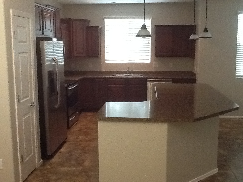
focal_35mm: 44
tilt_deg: -8.7
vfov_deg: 32.9
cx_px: 122
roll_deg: +0.6
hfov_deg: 42.9
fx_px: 309
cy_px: 91
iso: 320
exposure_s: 1/30
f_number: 2.4
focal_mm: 2.03
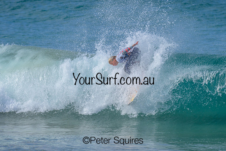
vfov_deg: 1.3
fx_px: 6897
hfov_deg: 1.9
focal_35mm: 1098
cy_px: 73
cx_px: 138
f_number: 6.3
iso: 320
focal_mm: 800
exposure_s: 1/2000
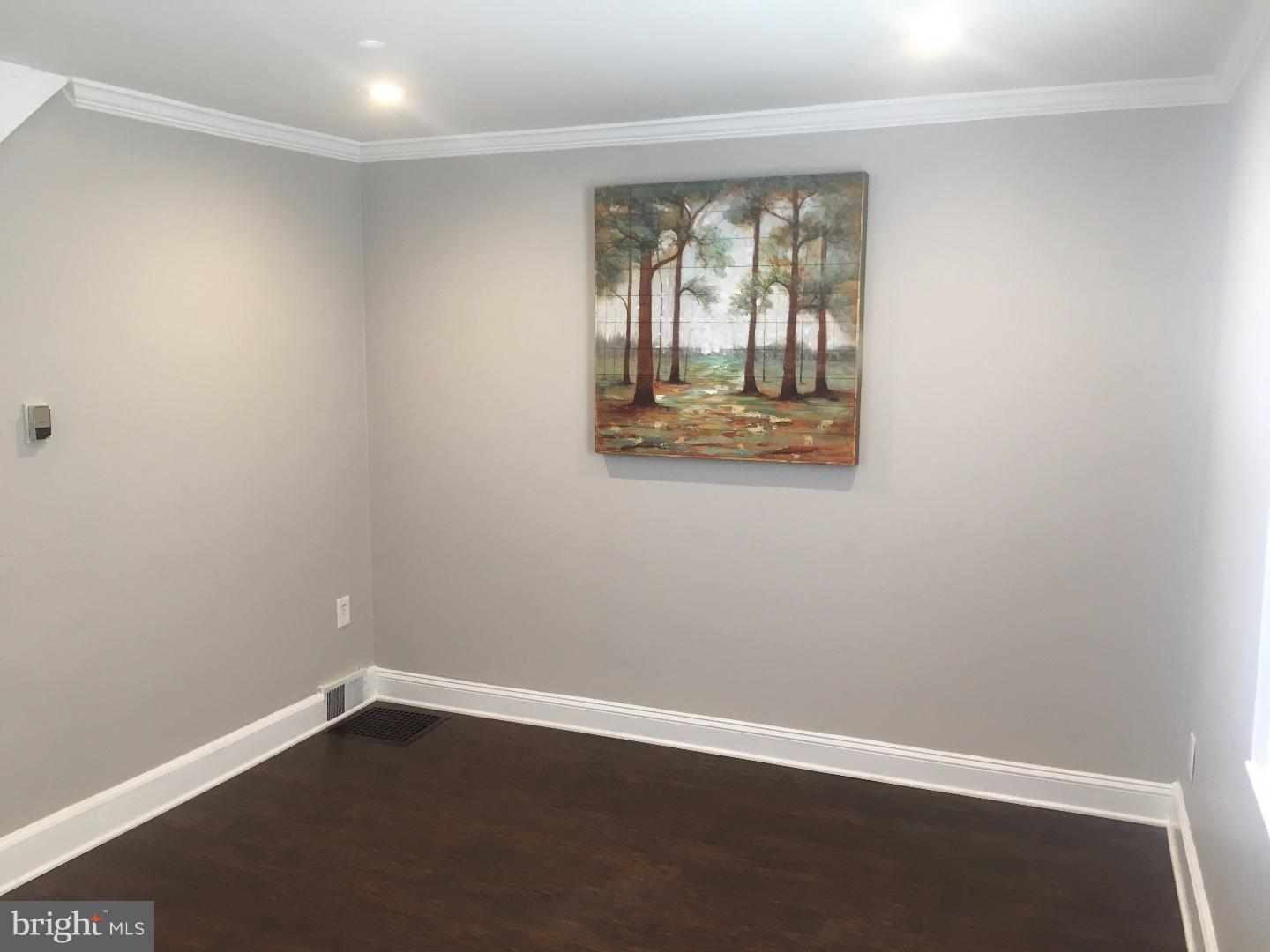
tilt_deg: -5.3
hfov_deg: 61.7
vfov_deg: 48.2
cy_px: 476
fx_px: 1064
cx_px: 635
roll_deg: +0.4
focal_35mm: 29
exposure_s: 1/30
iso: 50
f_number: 2.2
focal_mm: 4.15
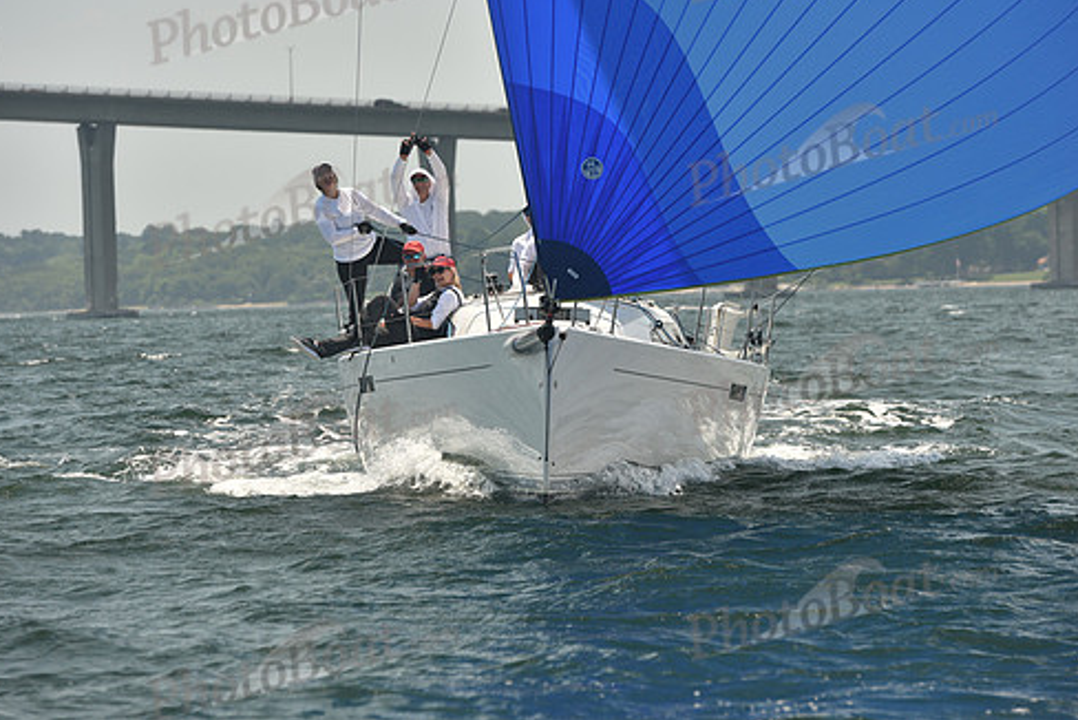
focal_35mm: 208
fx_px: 6232
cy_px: 295
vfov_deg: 6.6
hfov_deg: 9.9
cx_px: 574
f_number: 6.3
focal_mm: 175
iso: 250
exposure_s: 1/640
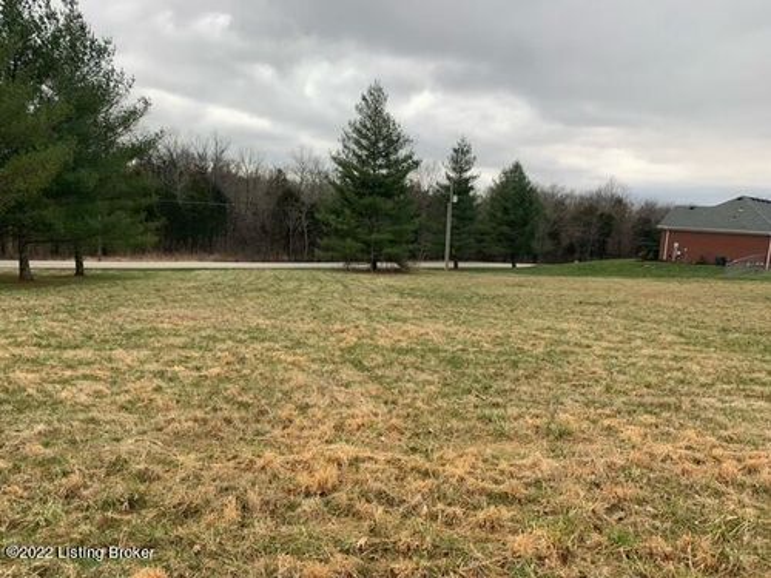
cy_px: 289
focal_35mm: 26
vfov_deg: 53.1
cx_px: 386
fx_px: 579
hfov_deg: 67.3
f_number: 1.8
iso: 25
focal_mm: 4.25
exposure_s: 1/155
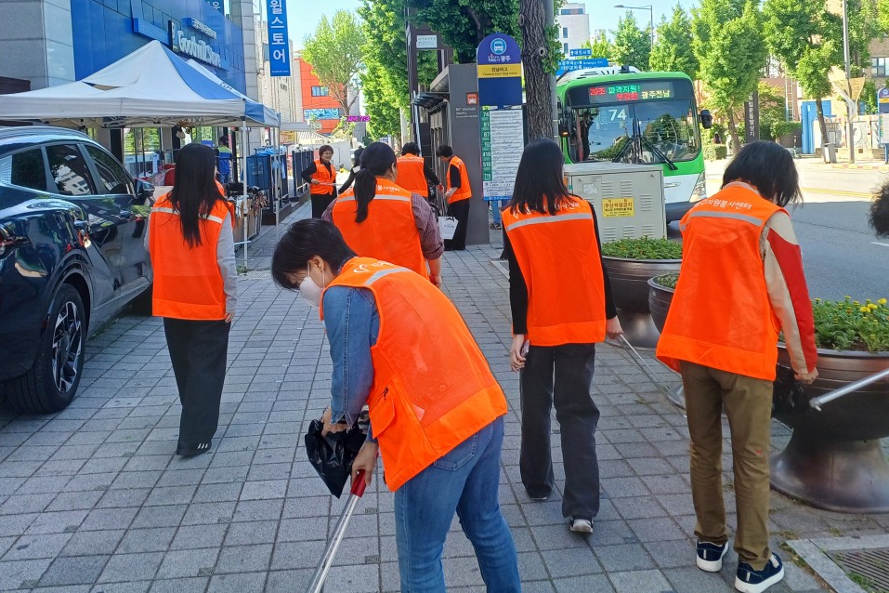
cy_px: 153
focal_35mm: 32
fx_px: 790
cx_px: 484
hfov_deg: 58.6
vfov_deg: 40.1
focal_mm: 5.06
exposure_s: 1/120
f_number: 1.8
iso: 25
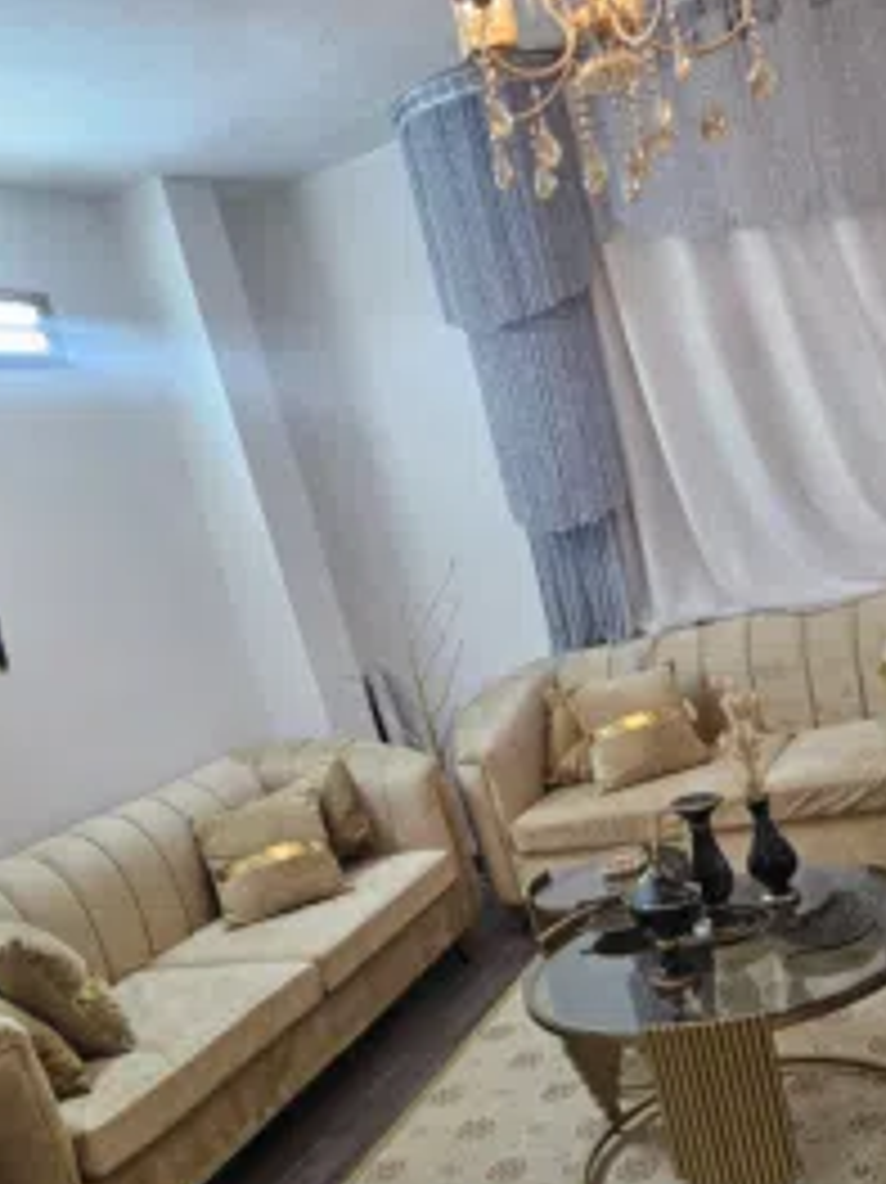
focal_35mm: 35
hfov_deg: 40.4
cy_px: 891
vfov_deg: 50.4
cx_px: 544
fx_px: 1195
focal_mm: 6.3
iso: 160
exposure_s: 1/100
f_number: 1.7
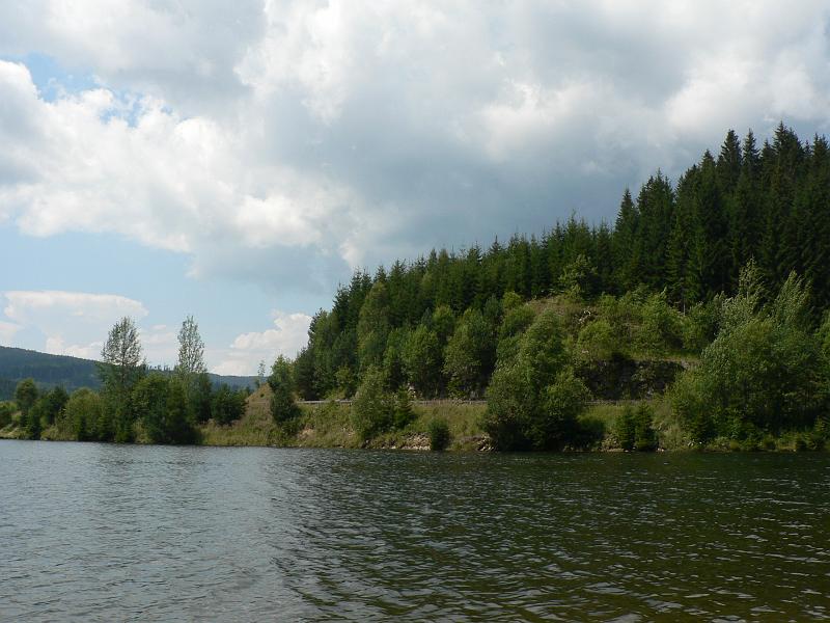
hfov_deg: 51.4
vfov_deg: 39.7
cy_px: 312
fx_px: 863
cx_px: 415
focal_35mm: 36
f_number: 5.6
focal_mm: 6
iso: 80
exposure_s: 1/500
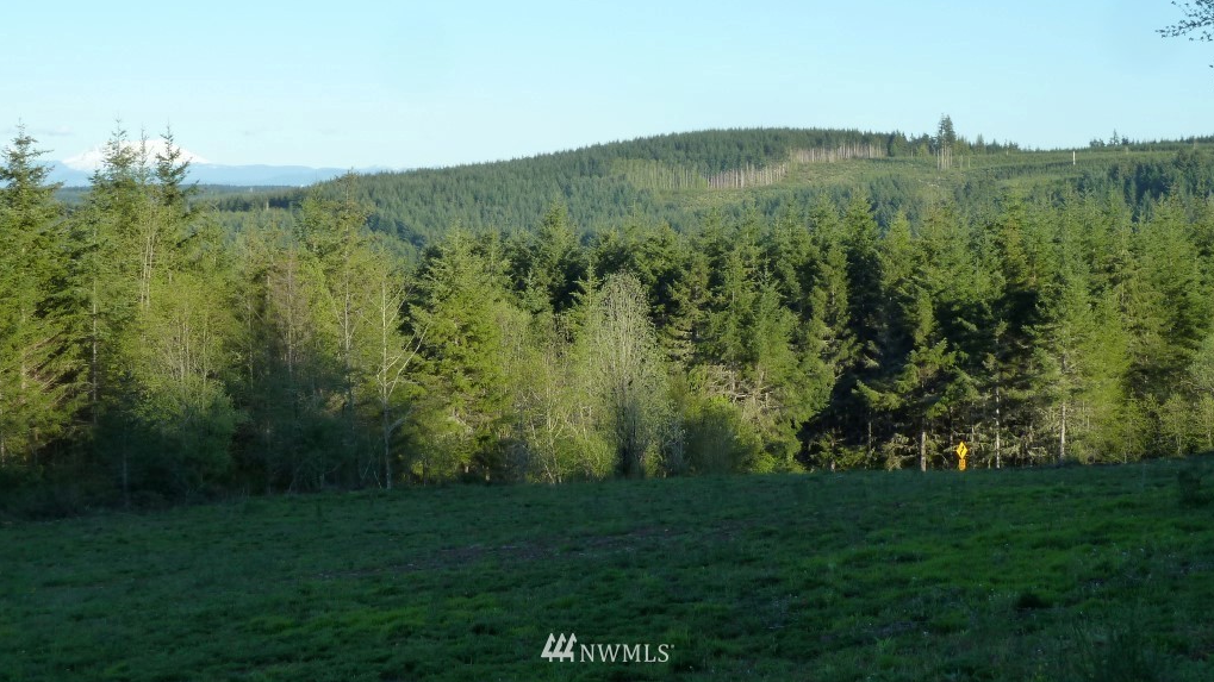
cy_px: 236
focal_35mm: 69
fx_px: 2221
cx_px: 608
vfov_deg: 17.4
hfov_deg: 30.6
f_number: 4
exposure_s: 1/320
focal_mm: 10.3
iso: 125
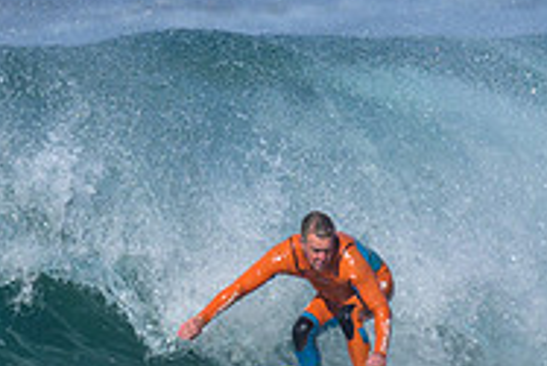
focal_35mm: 3411
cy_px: 278
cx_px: 92
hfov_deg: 0.6
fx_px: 51867
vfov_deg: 0.4
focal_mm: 800
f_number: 6.3
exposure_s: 1/2000
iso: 220
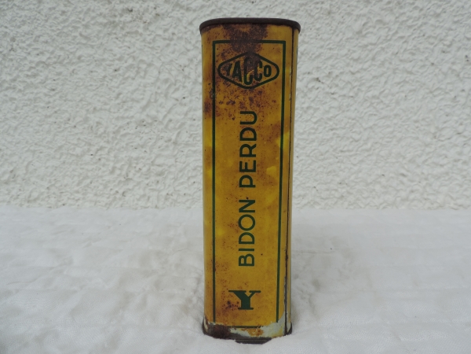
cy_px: 177
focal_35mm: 24
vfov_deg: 56.8
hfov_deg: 71.6
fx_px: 327
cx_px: 236
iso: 80
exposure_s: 1/1250
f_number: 3.3
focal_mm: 4.3
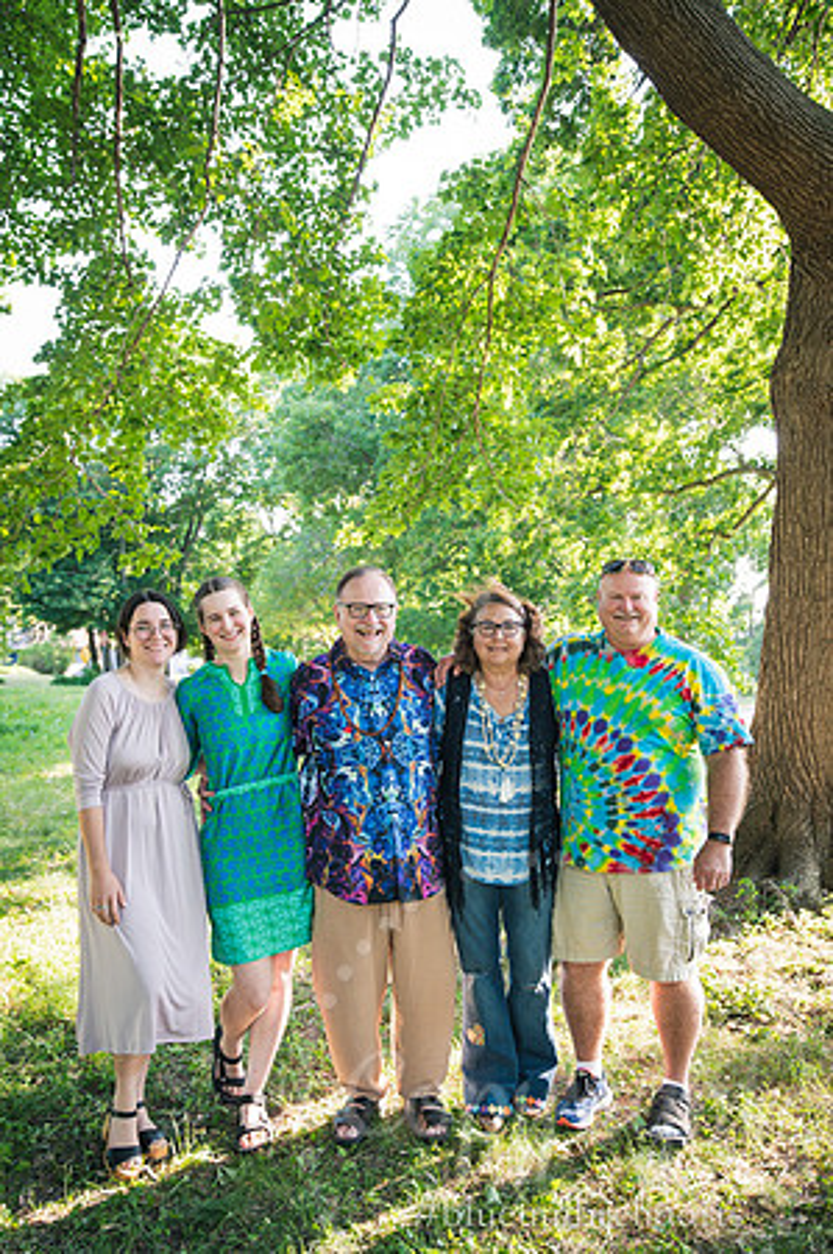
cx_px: 416
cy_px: 627
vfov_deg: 55.8
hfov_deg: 38.8
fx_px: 1183
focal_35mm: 34
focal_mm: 34
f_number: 3.5
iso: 800
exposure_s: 1/320
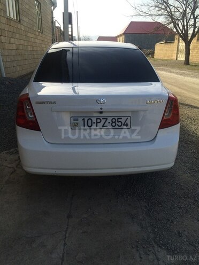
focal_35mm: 29
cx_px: 100
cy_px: 132
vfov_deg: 61.7
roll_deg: -0.1
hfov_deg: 48.2
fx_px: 222
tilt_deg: -21.5
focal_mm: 4.15
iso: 32
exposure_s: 1/1109
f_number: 2.2
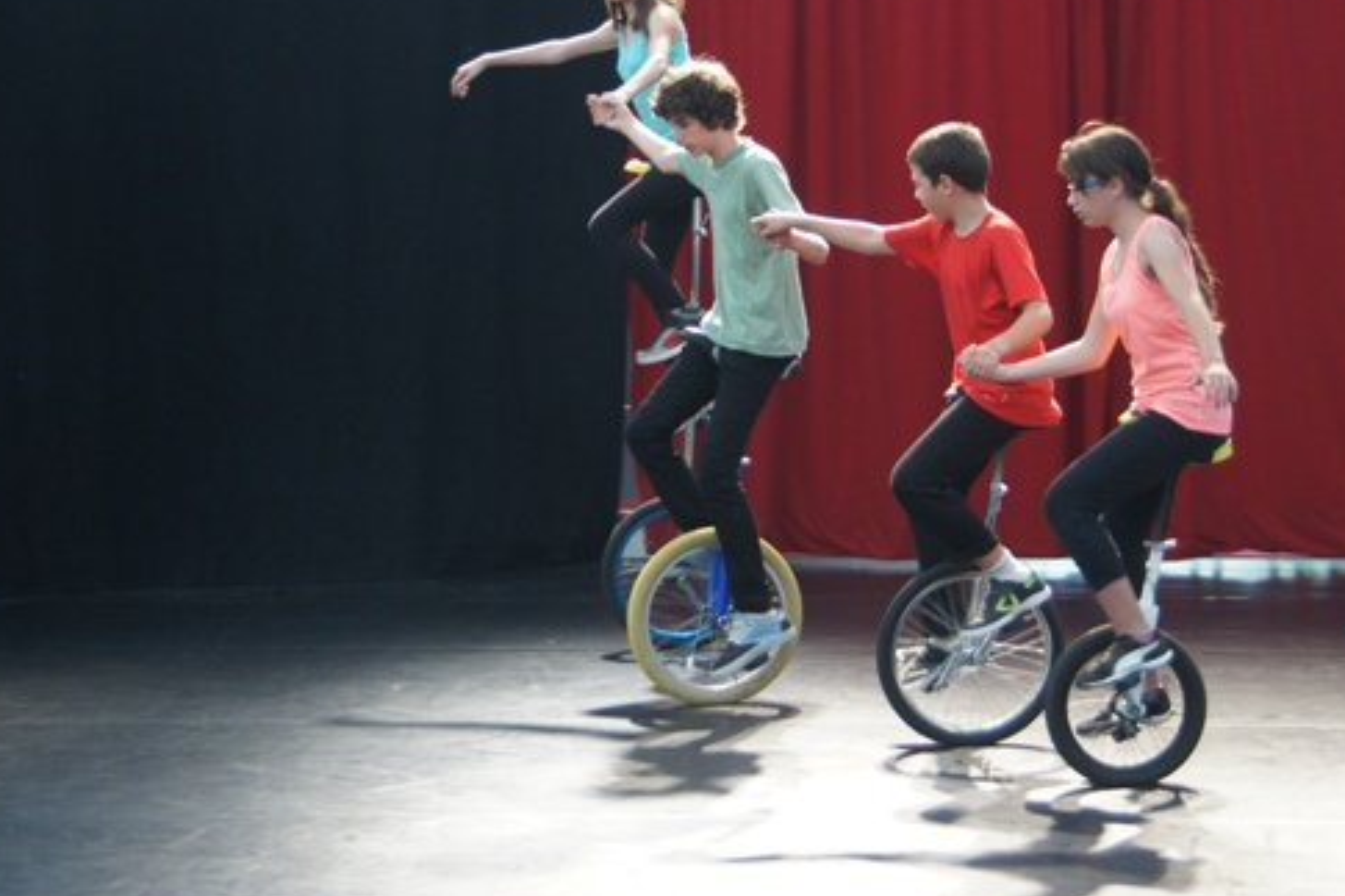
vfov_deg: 13.8
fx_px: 3697
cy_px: 329
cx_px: 760
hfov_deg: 20.6
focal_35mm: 99
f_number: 5
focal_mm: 50
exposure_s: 1/80
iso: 1000
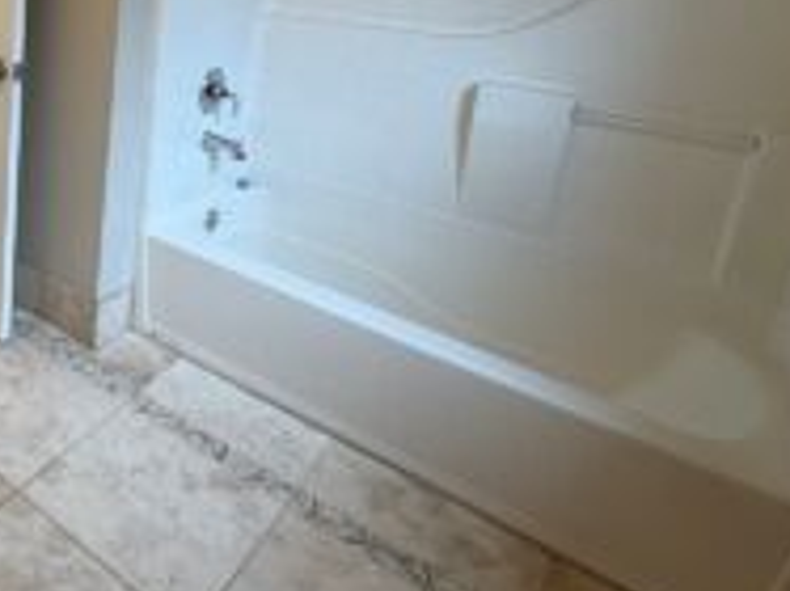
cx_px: -34
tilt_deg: -12.6
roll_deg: -1.3
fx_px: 684
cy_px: 59
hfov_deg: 47.5
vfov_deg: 42.8
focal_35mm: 30
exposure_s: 1/120
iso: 160
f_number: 2.2
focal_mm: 2.22
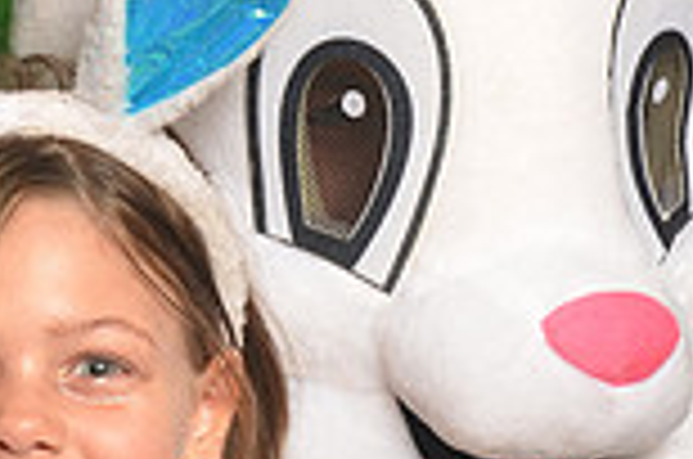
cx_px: 356
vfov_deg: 5.5
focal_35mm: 249
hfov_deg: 8.3
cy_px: 270
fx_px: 4783
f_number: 6.3
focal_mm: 44
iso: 200
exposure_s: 1/60
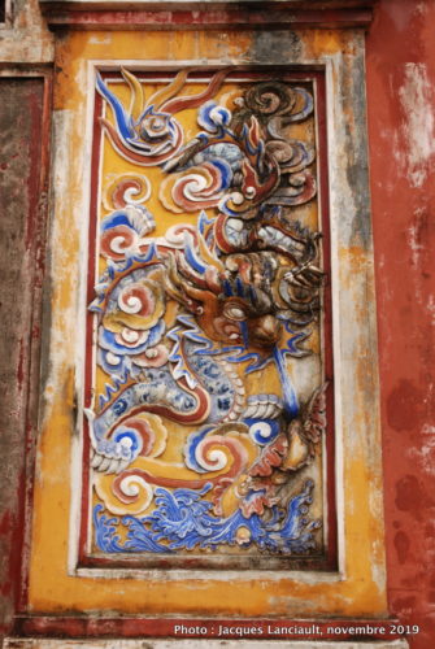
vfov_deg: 47.9
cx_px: 218
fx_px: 731
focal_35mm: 40
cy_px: 324
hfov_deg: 33.1
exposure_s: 1/15
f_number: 11
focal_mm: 27
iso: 200
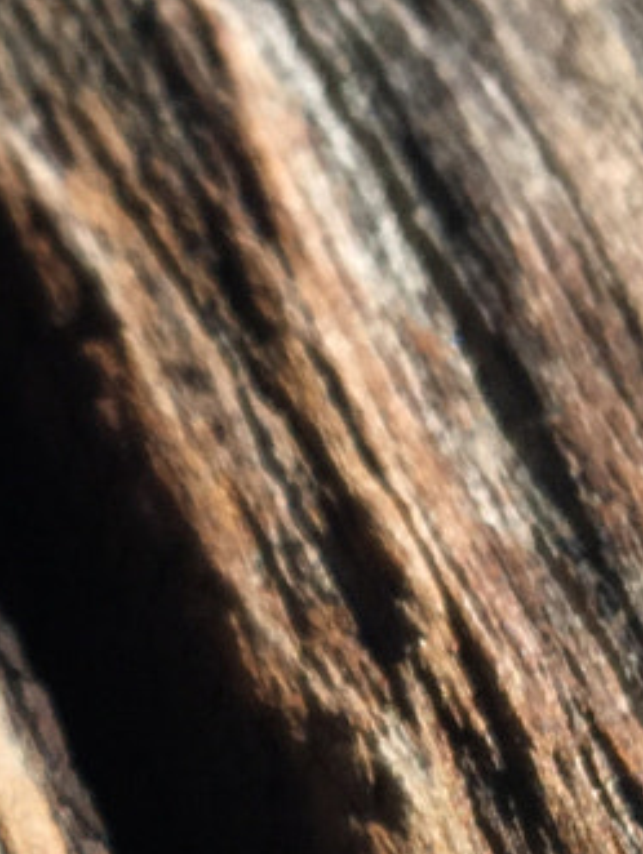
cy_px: 1166
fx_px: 3461
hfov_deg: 10.2
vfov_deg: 13.5
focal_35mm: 140
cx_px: -421
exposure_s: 1/625
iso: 25
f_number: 2.2
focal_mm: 4.15
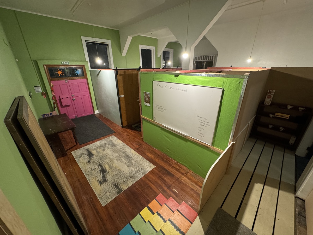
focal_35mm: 14
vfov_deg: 85.7
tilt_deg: -22.0
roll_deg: +0.8
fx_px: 127
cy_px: 118
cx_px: 156
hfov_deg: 102.1
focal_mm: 2.22
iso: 500
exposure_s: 1/50
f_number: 2.2
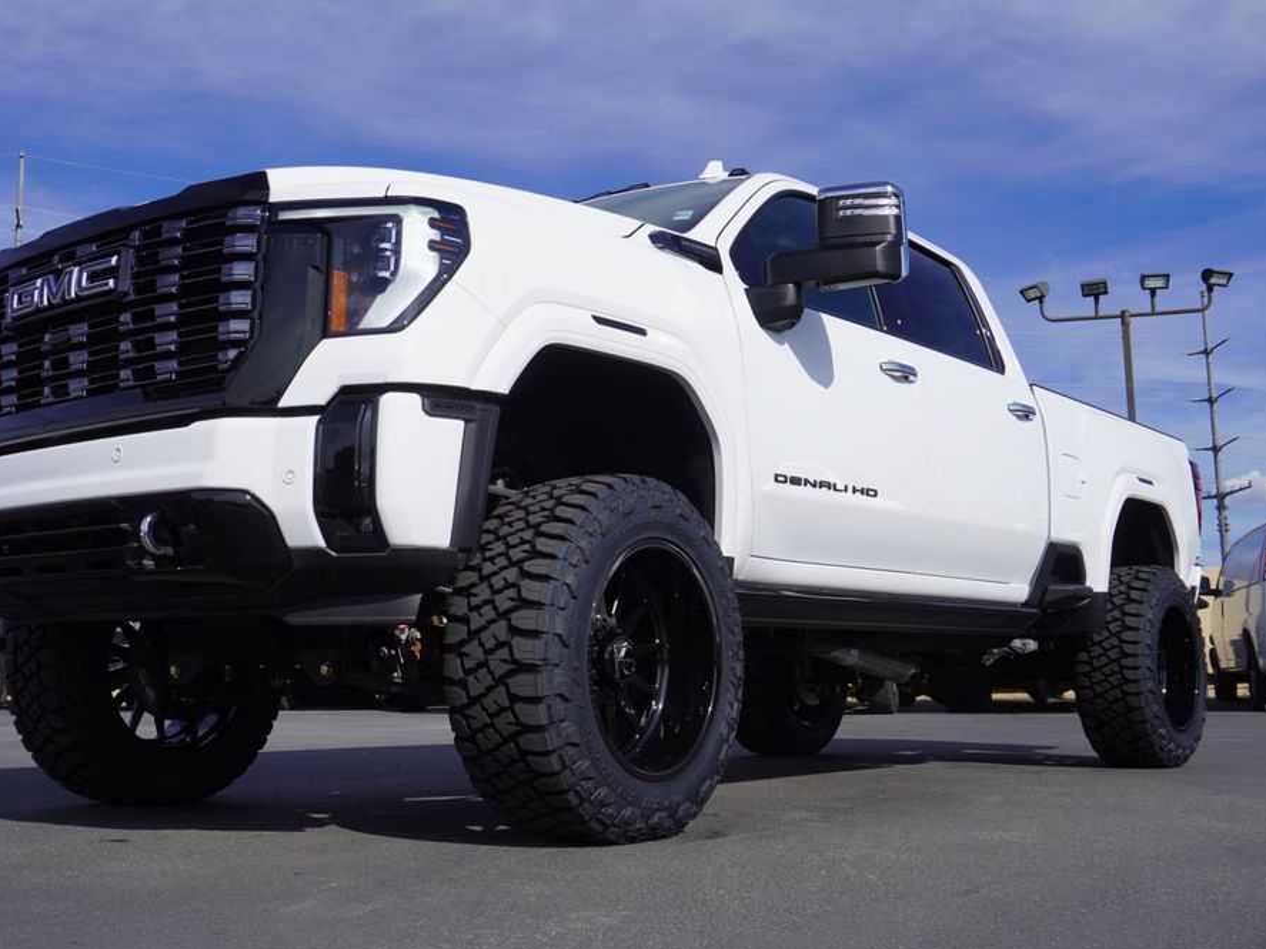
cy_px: 487
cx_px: 568
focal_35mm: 40
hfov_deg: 46.7
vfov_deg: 35.9
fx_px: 1463
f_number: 8
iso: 100
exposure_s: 1/400
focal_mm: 24
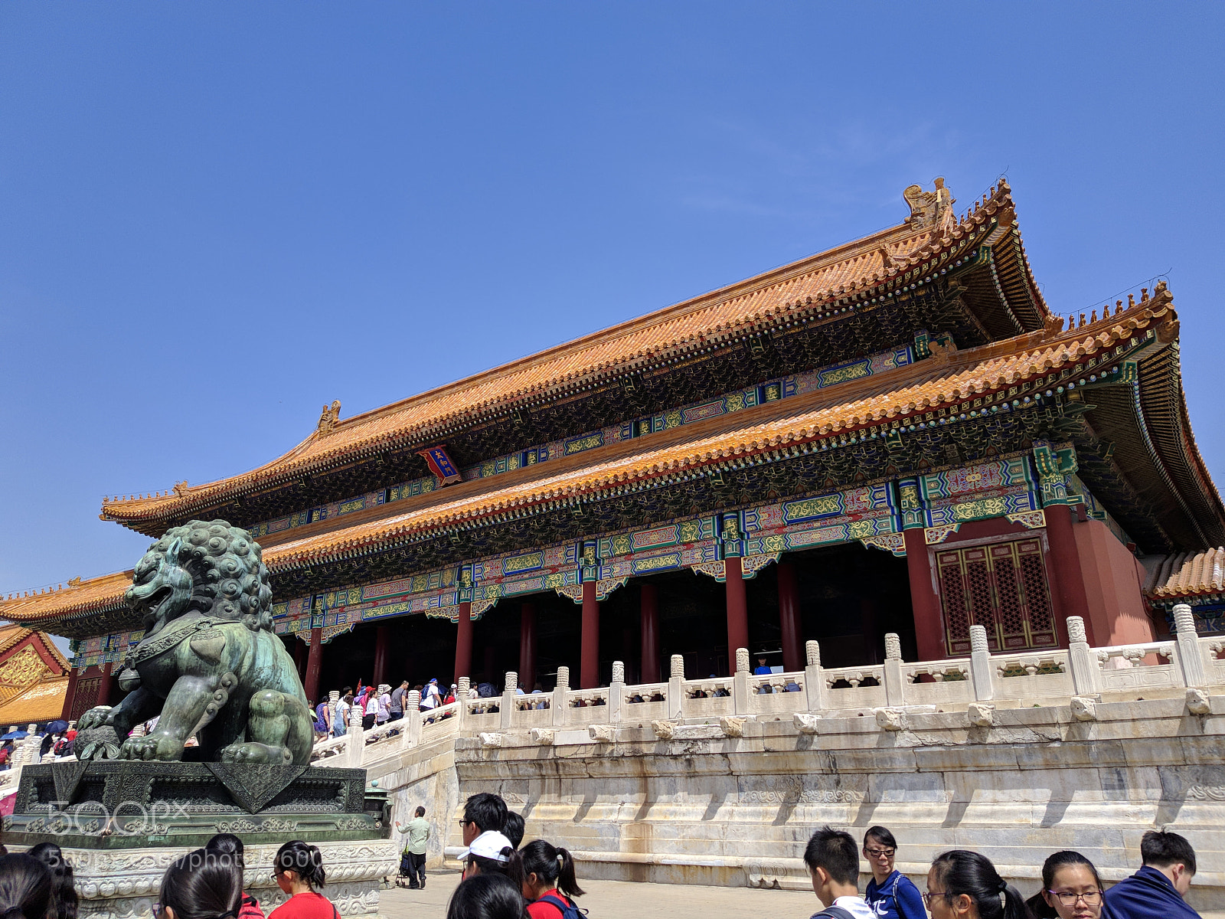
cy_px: 460
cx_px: 612
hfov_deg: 67.3
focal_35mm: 26
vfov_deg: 53.1
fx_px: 920
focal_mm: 4.2
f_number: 1.7
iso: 50
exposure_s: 1/2445
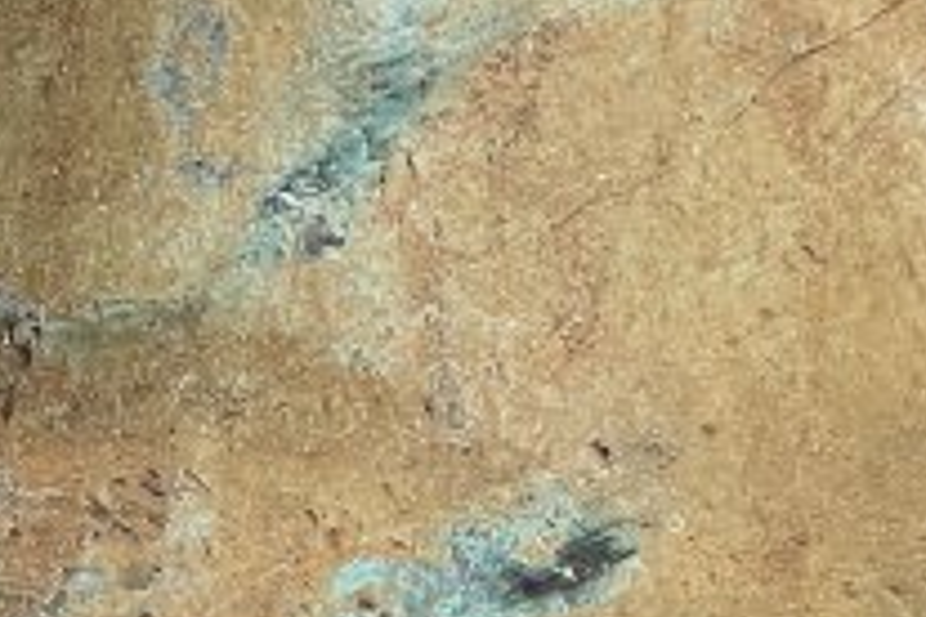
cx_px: 720
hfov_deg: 6.6
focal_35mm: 313
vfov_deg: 4.3
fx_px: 8050
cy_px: 1212
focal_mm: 6
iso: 100
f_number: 2
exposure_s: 1/99
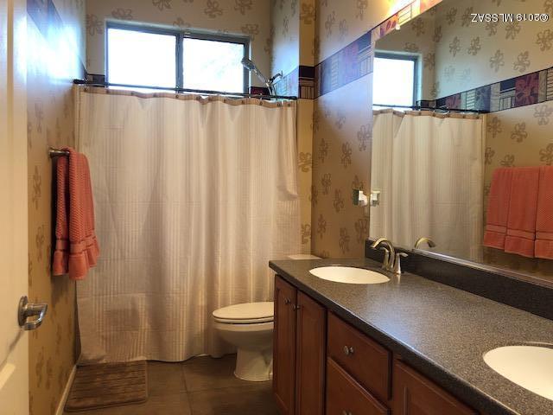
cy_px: 208
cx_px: 276
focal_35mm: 28
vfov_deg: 49.7
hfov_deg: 63.4
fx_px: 447
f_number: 1.8
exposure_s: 1/24
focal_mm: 3.99
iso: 32
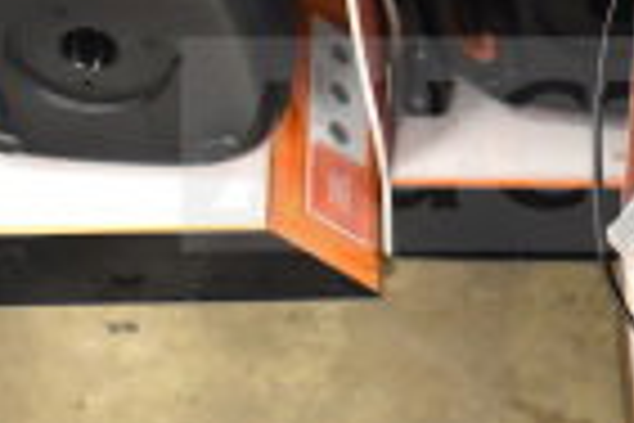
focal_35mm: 117
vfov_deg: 11.4
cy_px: -106
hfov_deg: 17.0
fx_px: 2060
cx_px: 683
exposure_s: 1/30
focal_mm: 18
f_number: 3.5
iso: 2800
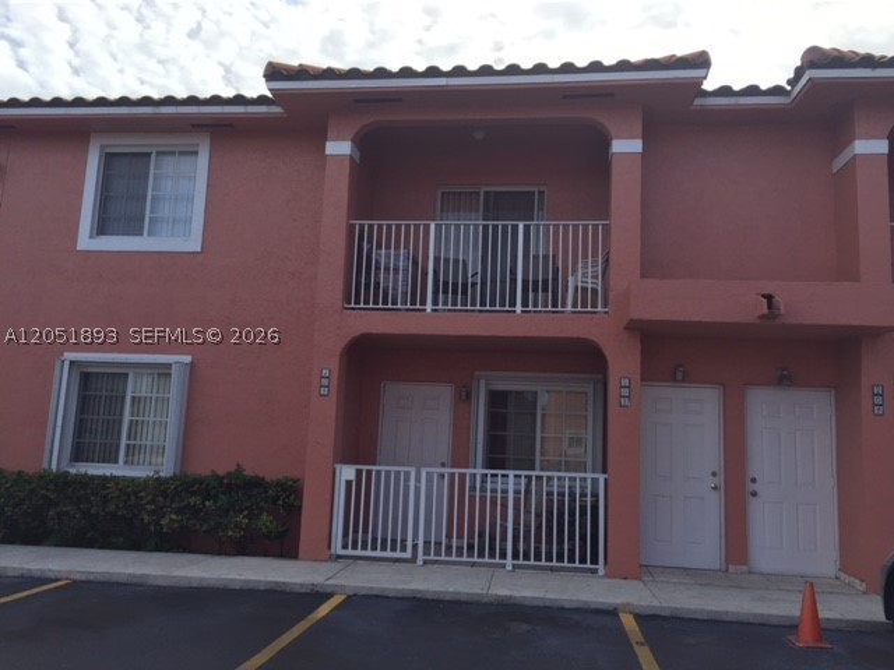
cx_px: 447
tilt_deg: +8.6
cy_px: 335
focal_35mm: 29
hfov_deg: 61.7
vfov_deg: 48.2
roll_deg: -2.8
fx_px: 749
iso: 32
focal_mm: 4.15
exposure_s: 1/1236
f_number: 2.2
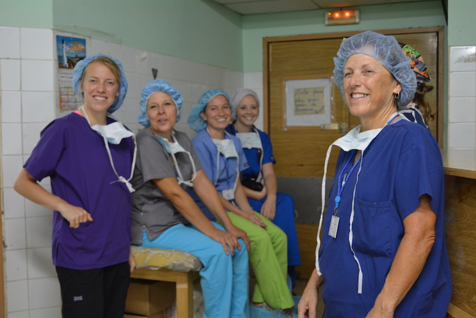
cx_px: 238
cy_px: 159
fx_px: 595
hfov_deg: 43.6
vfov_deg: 29.9
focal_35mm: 45
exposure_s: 1/30
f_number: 4.2
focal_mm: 30
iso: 1100
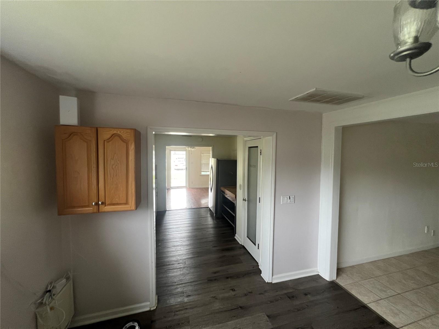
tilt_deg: -4.2
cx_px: 220
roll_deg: +0.4
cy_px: 164
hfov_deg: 106.2
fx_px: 165
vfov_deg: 89.9
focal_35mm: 13
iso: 250
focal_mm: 1.57
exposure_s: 1/99
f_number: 1.8
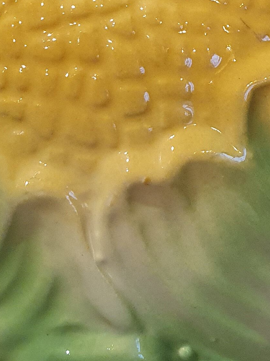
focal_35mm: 94
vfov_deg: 20.4
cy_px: 29
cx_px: 227
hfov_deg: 15.6
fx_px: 978
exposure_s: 1/50
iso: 400
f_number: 2.4
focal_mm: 4.32
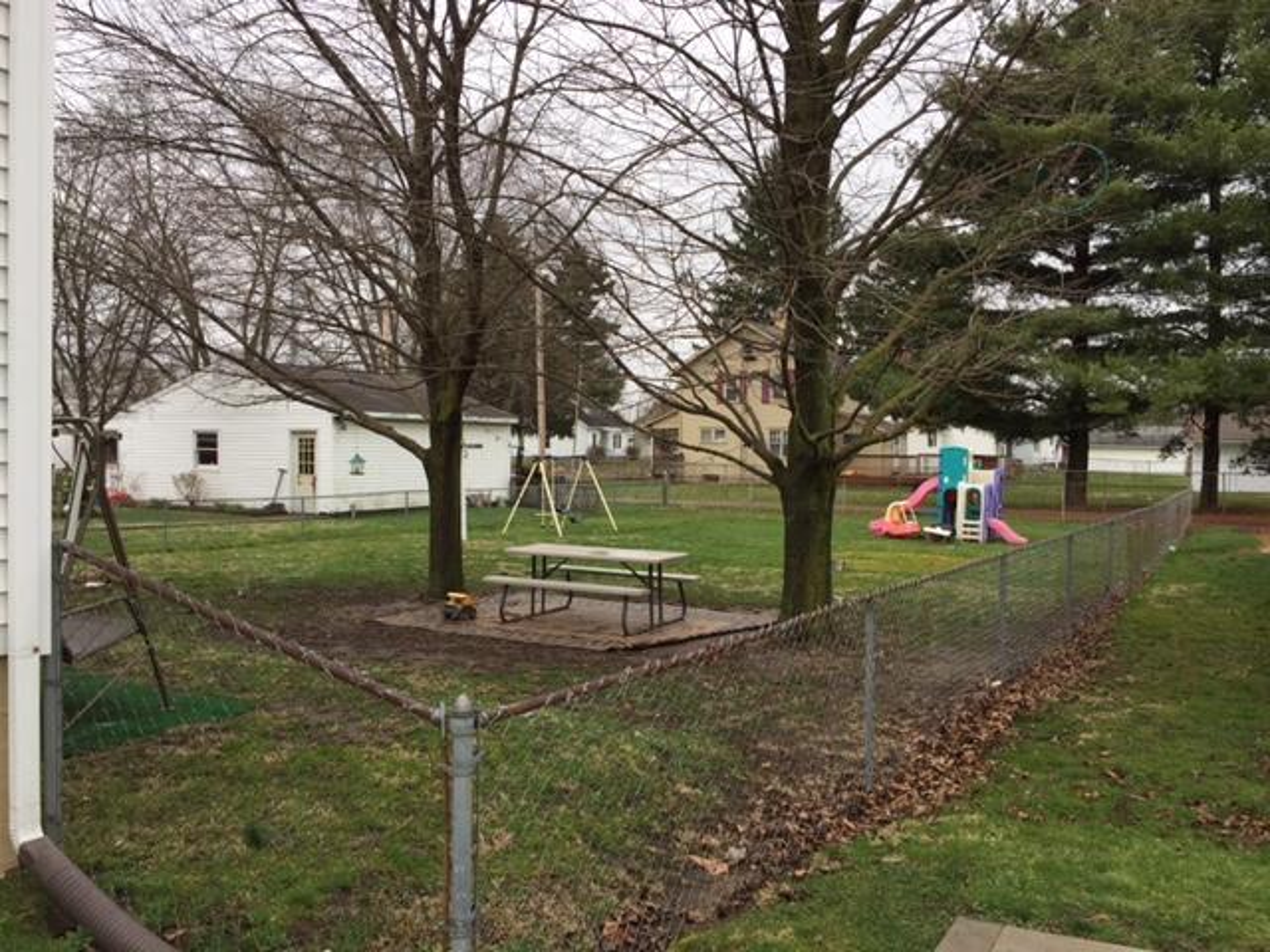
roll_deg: -0.6
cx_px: 635
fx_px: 1064
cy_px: 476
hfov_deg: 61.7
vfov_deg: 48.2
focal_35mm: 29
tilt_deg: -2.3
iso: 40
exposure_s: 1/120
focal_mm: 4.15
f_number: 2.2
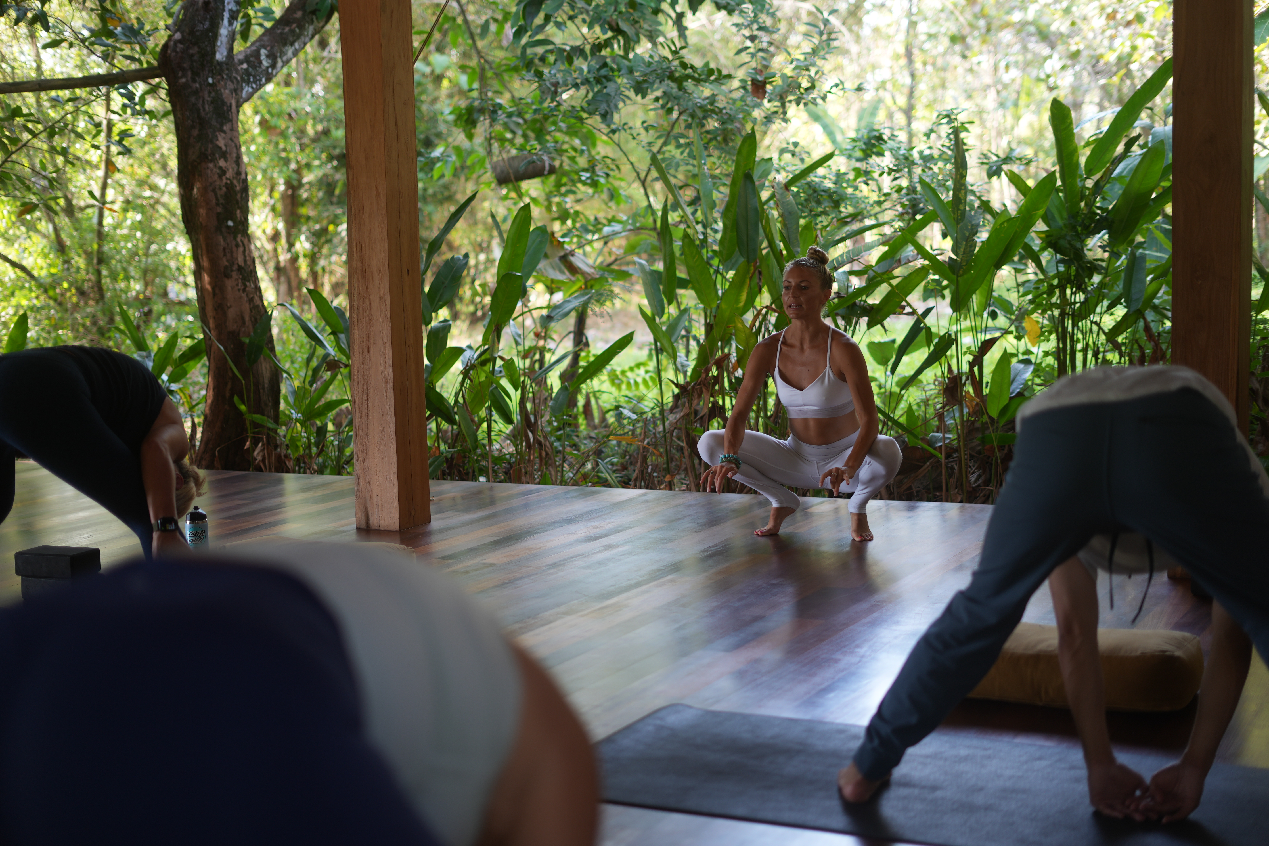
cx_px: 634
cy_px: 423
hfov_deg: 39.6
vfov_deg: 27.0
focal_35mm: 50
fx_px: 1762
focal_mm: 50
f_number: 1.8
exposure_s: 1/100
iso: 100
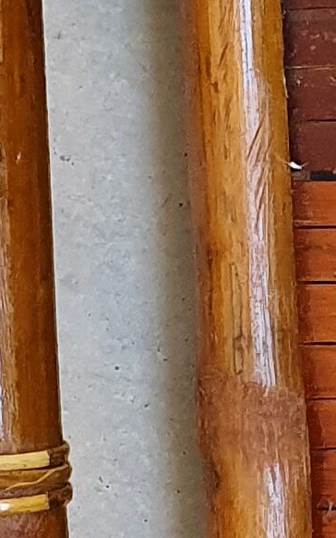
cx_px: 1110
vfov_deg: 10.9
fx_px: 2797
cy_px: 509
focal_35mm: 191
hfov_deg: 6.2
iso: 250
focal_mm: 4.32
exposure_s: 1/100
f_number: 2.4
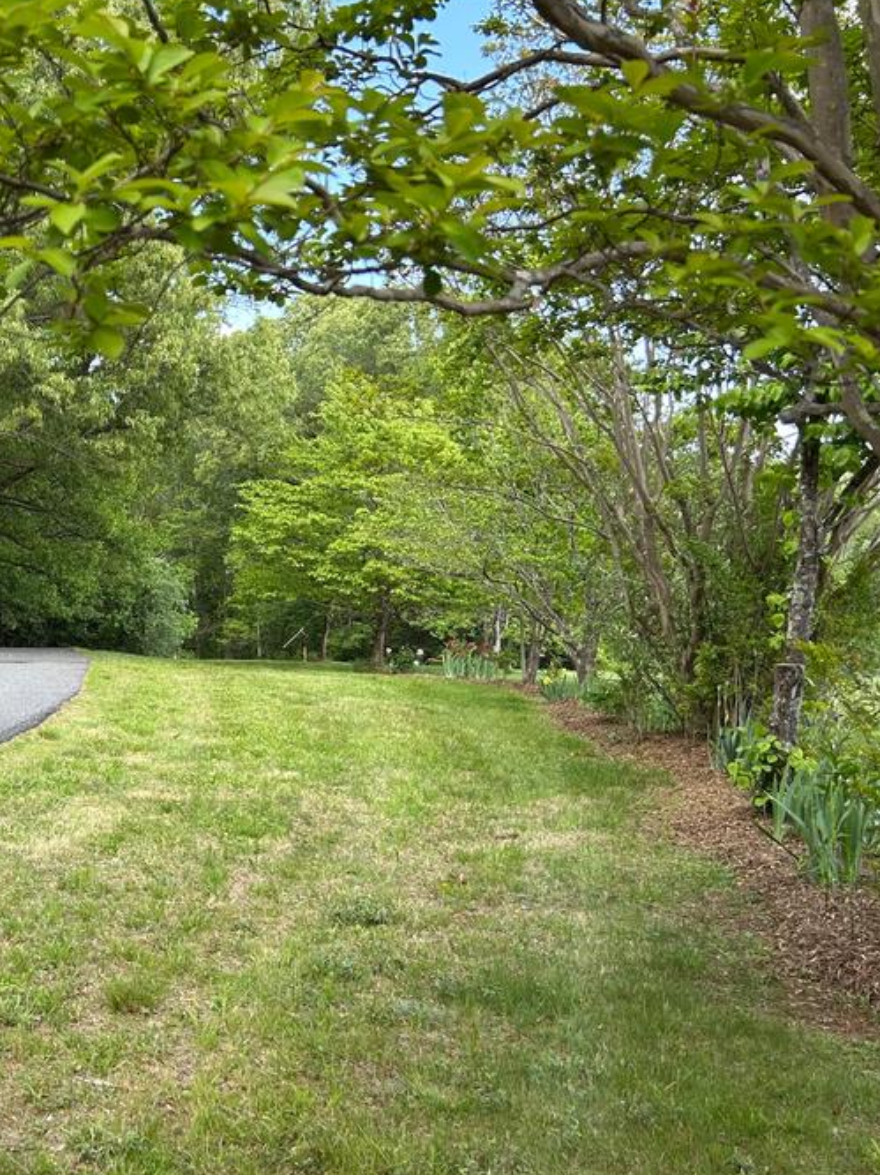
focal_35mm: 40
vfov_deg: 46.7
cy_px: 656
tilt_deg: -3.6
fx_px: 1357
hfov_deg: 33.8
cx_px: 71
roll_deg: +0.2
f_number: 1.5
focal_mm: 5.7
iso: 50
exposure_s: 1/377
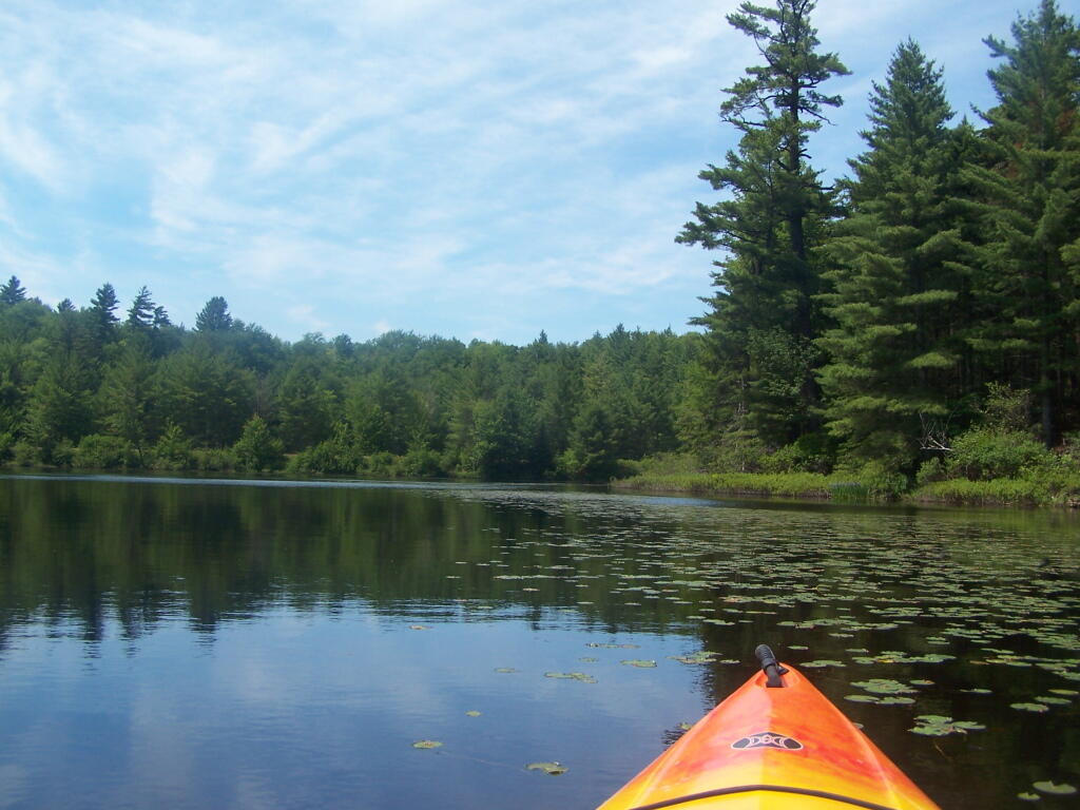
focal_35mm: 38
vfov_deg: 37.7
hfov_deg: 49.0
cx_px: 540
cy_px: 405
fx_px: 1186
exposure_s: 1/640
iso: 80
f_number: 4
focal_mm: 6.3
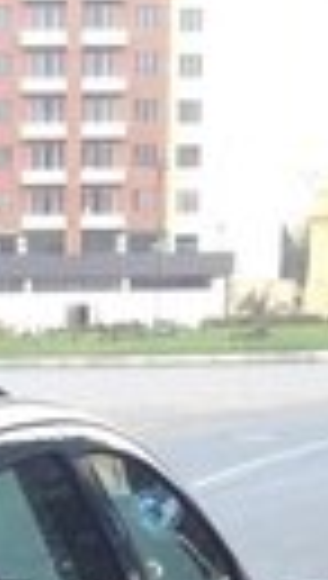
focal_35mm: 138
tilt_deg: -13.0
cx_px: -31
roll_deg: +1.4
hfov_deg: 8.8
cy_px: 1034
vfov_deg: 13.9
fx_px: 2124
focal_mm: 4.12
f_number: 2.4
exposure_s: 1/40
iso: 50
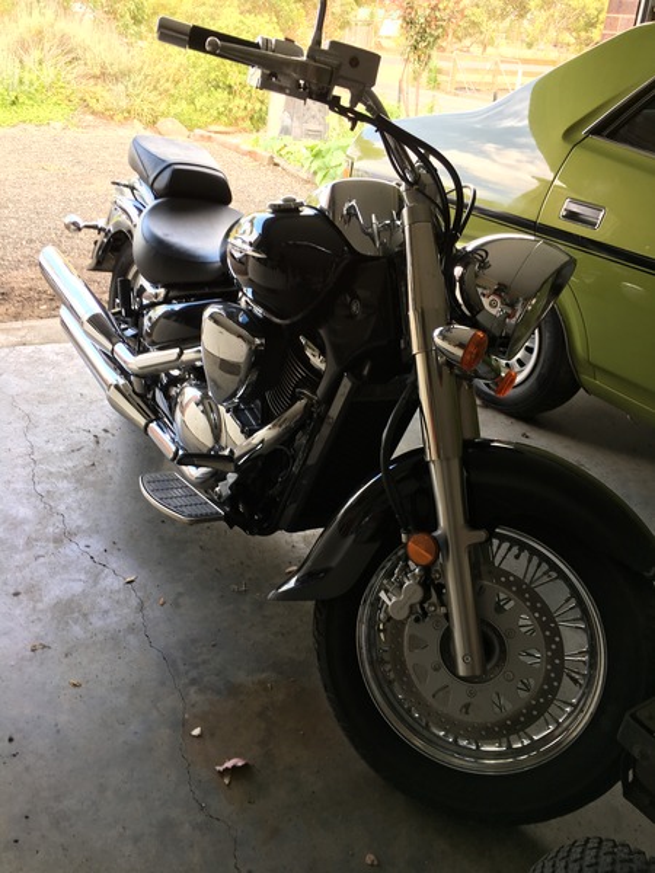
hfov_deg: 48.2
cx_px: 328
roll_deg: -4.5
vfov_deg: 61.7
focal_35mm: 29
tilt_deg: -26.7
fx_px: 732
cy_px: 436
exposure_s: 1/50
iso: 25
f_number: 2.2
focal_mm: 4.15
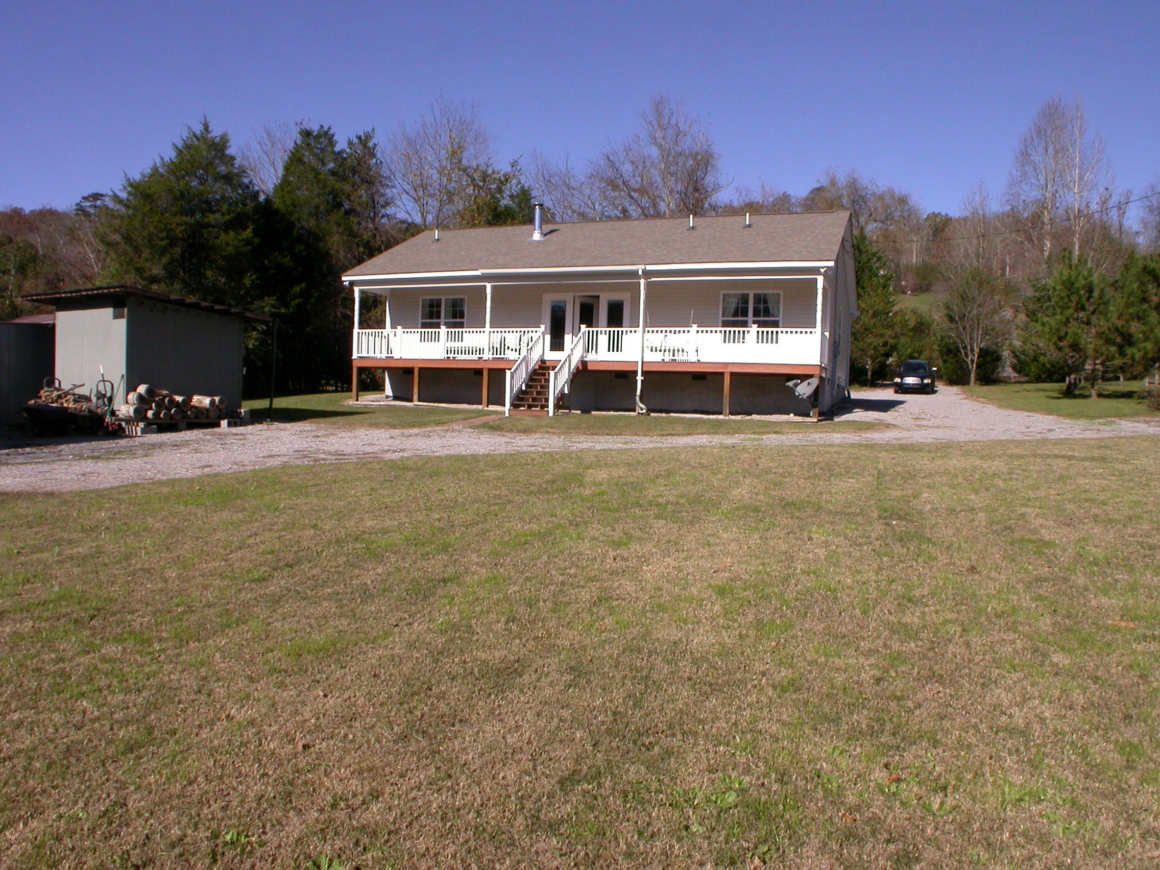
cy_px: 435
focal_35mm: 38
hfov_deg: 49.0
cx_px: 580
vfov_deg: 37.7
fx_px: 1273
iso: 100
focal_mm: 7.85
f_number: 7.5
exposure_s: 1/353
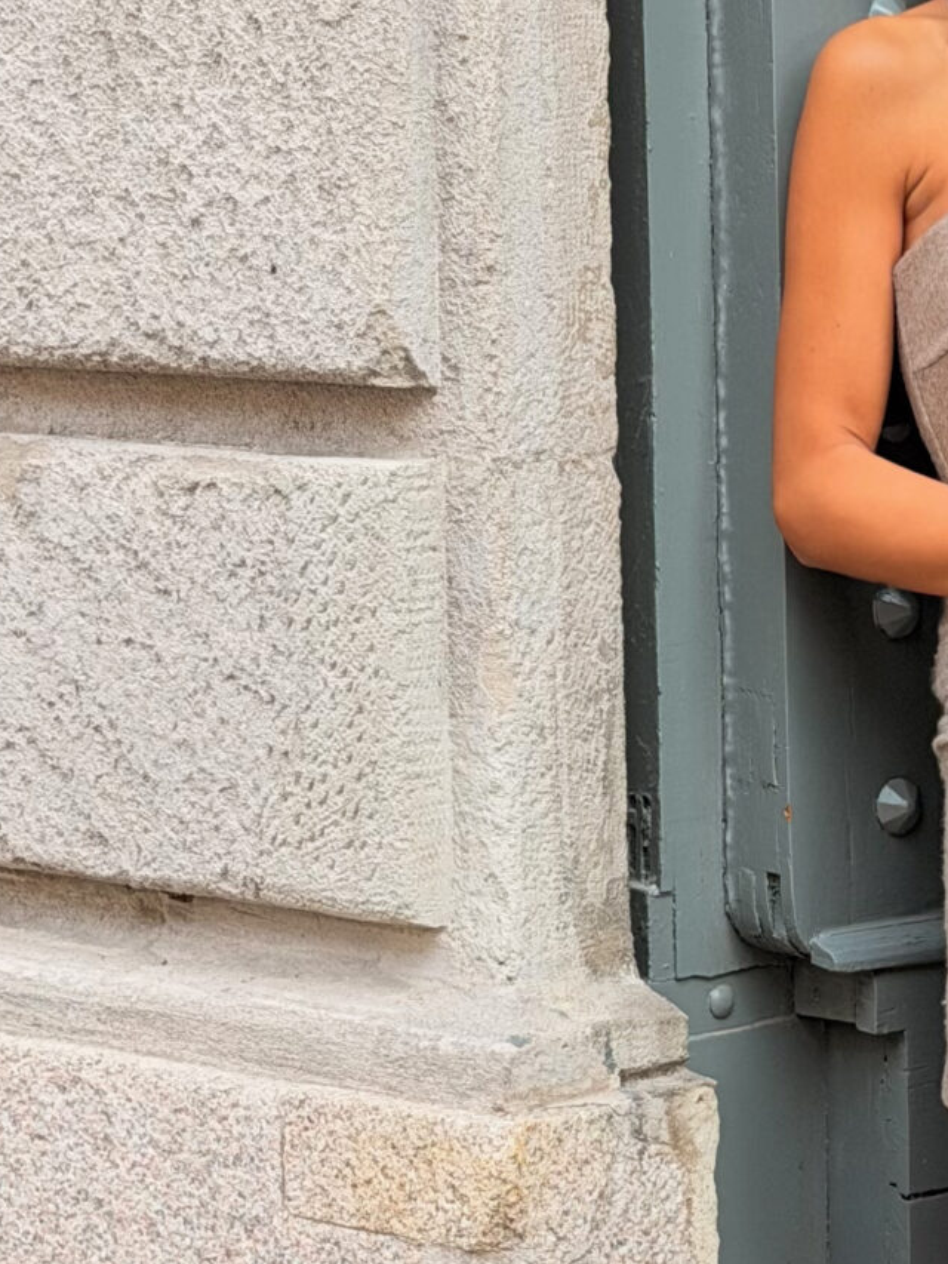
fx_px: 5257
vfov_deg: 13.7
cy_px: 628
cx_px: 1200
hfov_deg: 10.1
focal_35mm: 144
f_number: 1.78
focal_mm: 6.76
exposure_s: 1/625
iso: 80
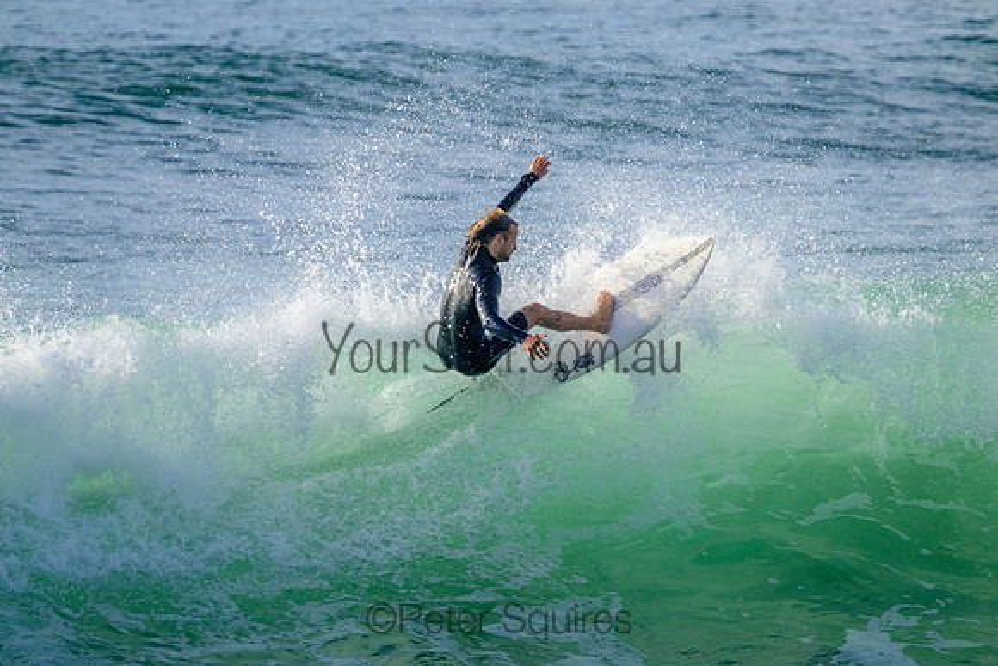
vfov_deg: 1.7
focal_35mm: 800
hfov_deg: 2.6
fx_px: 22182
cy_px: 333
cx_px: 499
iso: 1100
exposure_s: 1/2000
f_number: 11
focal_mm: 800
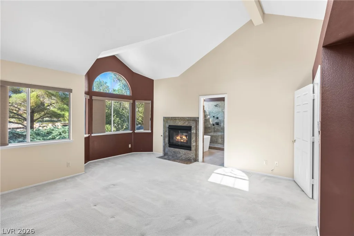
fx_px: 167
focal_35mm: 17
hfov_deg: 93.3
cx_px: 177
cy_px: 118
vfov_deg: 70.5
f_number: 8
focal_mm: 17
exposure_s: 1/5
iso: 400
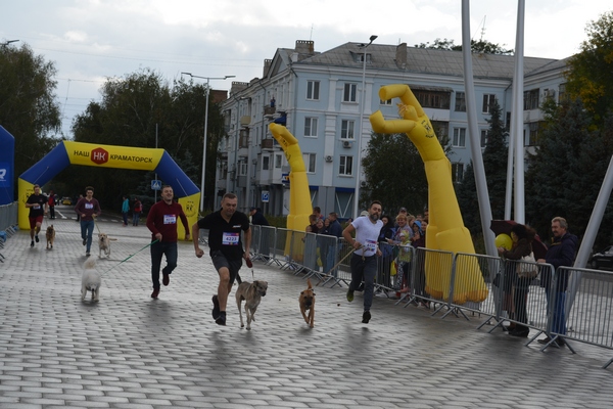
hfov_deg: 33.4
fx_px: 1022
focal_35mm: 60
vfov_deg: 22.6
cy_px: 204
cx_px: 306
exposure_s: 1/250
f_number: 8
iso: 125
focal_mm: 40
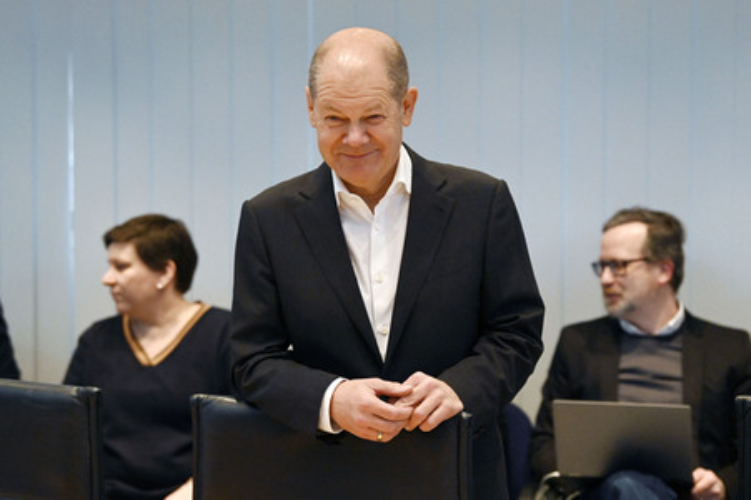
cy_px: 250
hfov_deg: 22.6
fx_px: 1876
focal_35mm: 90
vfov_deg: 15.2
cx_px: 376
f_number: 4
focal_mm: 90
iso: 8000
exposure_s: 1/800
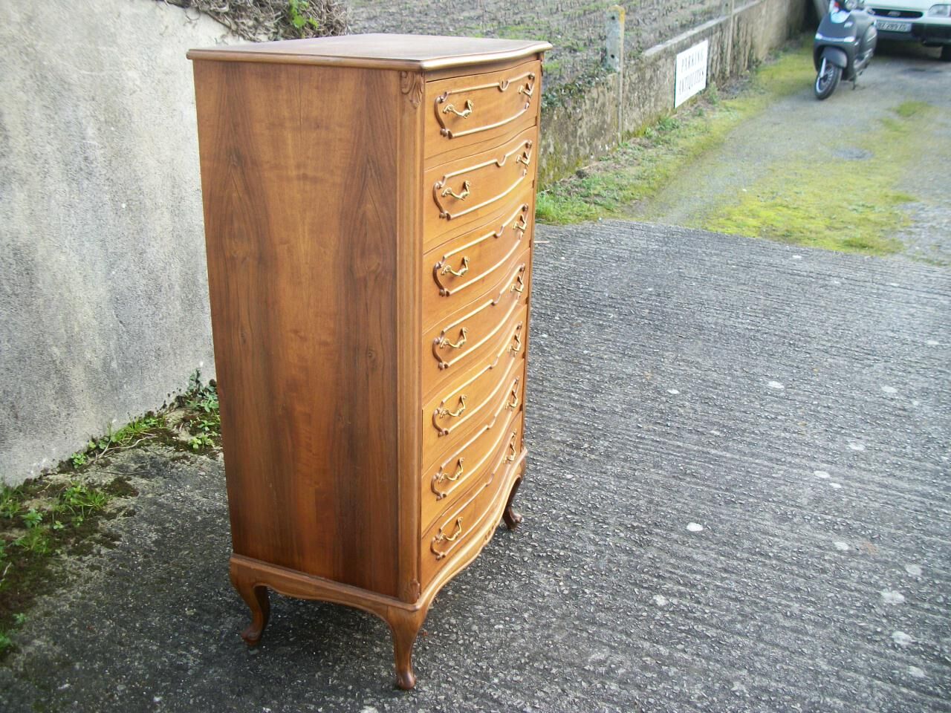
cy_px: 356
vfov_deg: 44.2
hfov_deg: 56.8
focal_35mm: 32
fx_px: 879
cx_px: 476
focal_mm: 5.7
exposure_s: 1/80
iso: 80
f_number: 2.9
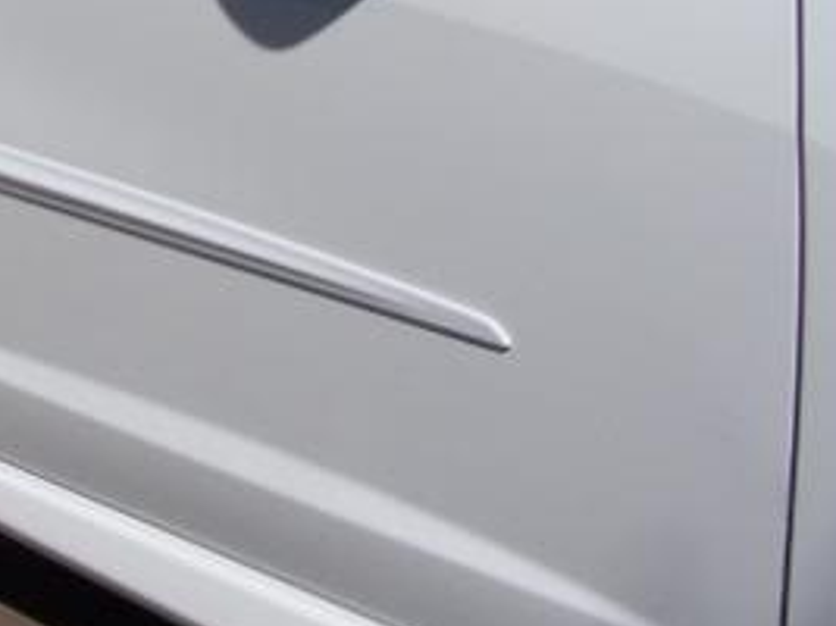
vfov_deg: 16.1
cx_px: -6
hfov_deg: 20.8
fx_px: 2197
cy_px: 91
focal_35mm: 91
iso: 80
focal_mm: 6.3
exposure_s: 1/1250
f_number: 5.6
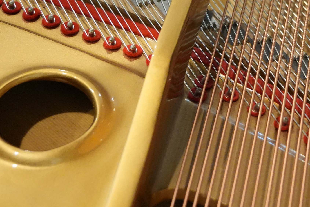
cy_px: -40
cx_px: 314
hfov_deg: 18.3
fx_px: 938
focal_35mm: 109
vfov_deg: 12.3
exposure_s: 1/160
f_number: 2.8
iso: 3200
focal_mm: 28
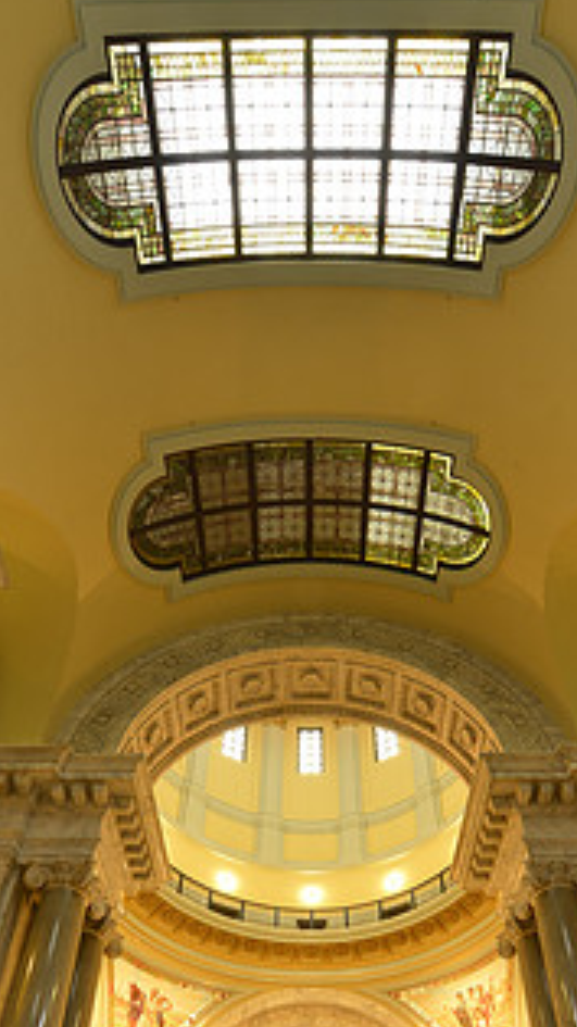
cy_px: 871
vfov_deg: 61.8
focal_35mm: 27
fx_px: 735
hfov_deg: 42.8
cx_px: 315
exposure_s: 5
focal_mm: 14
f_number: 11
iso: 100
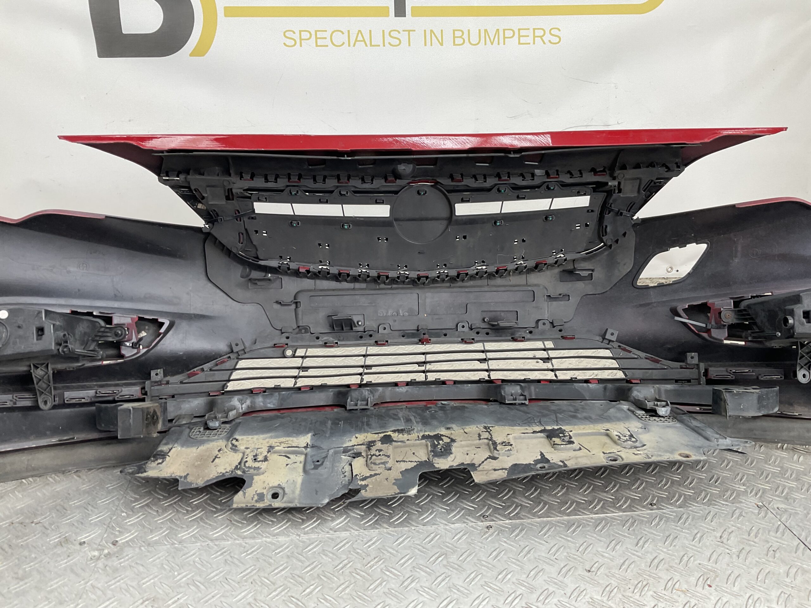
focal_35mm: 29
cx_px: 406
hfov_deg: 61.7
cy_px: 304
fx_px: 679
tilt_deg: -17.2
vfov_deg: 48.2
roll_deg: -0.3
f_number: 1.8
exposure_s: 1/120
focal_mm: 3
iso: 32
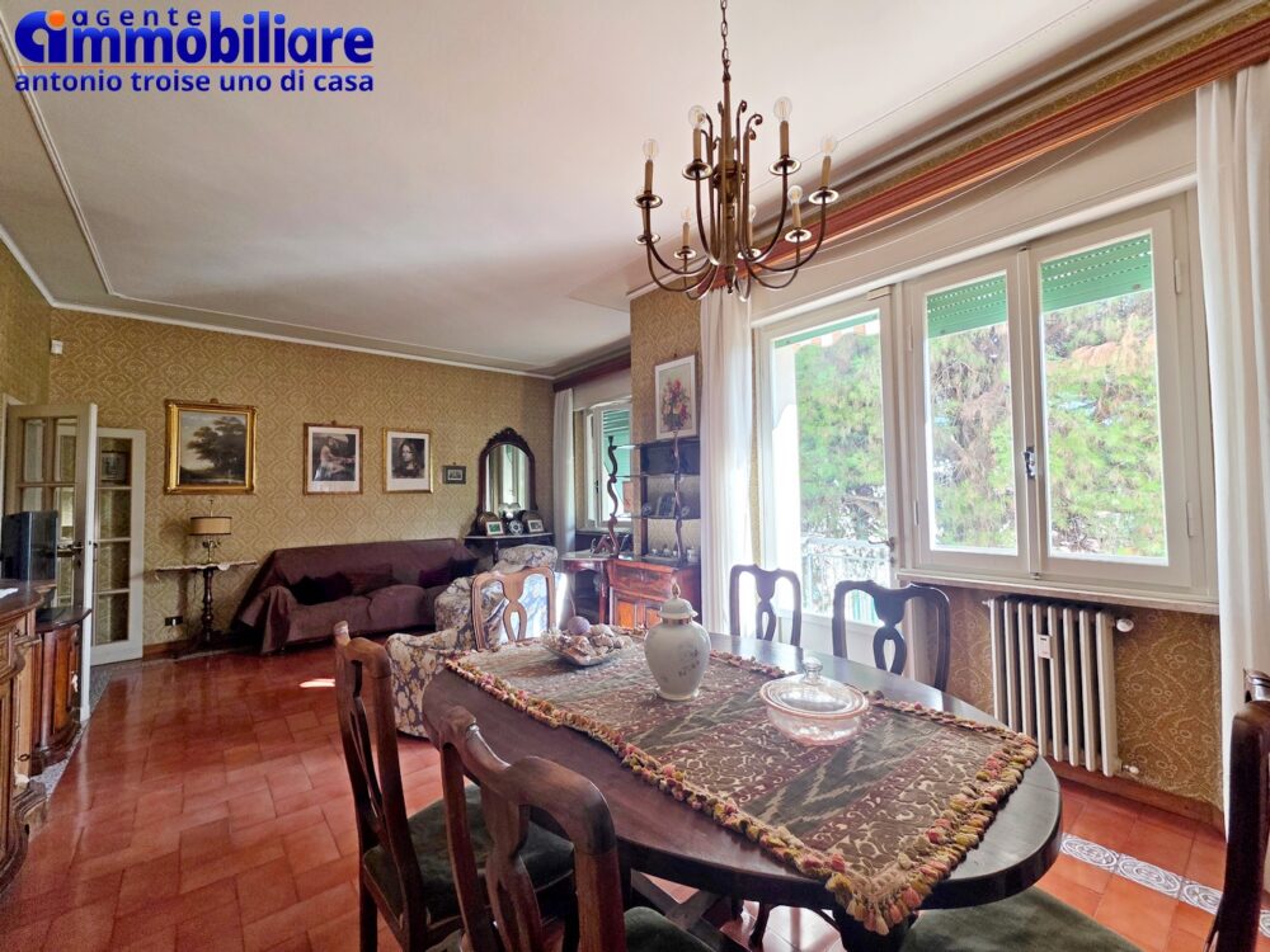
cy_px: 476
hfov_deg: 106.2
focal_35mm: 13
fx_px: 477
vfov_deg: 89.9
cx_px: 635
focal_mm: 2.2
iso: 80
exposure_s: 1/100
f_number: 1.9
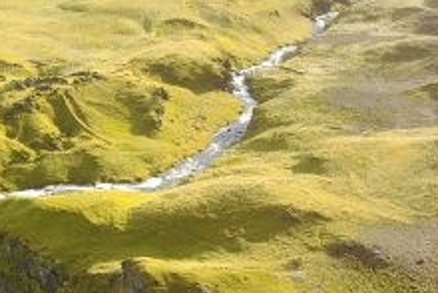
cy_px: 194
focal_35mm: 67
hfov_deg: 27.0
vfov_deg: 20.3
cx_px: -69
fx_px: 816
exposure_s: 1/25
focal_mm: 4.73
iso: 148
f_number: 2.2
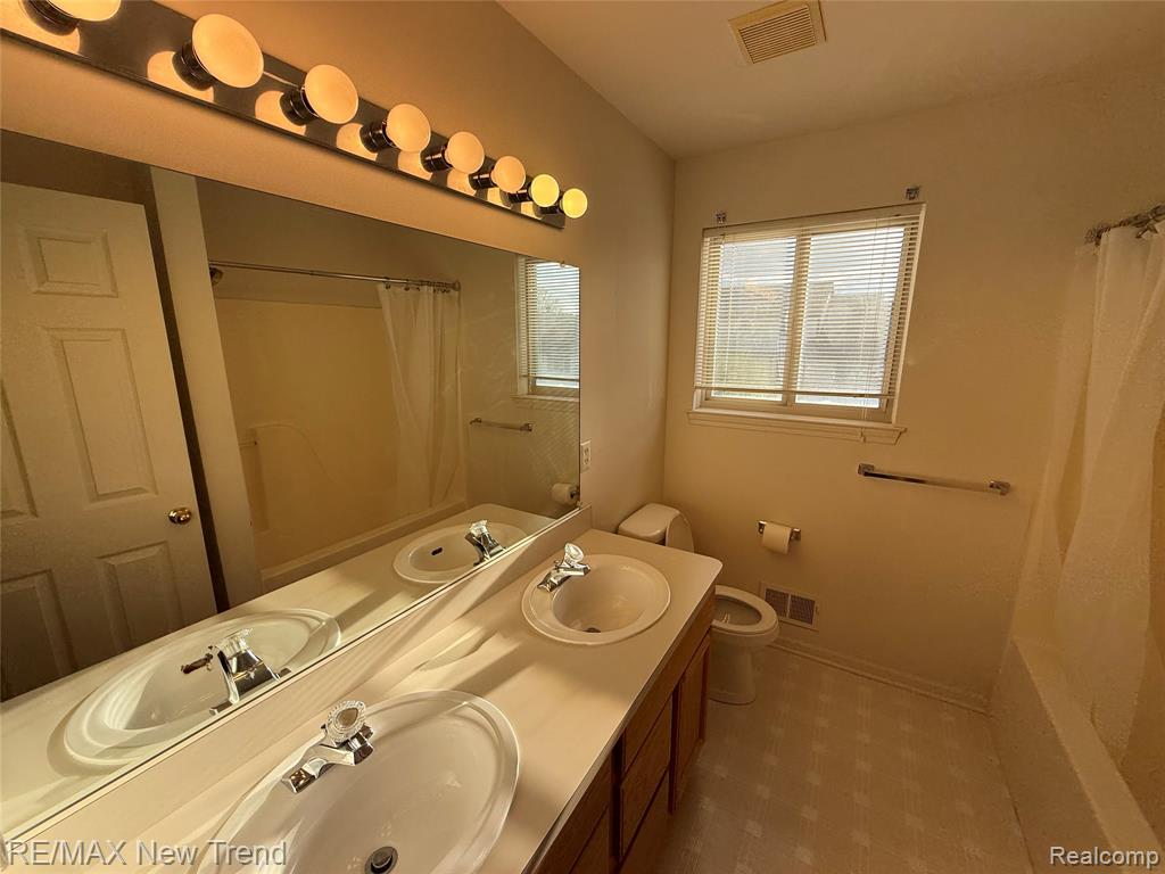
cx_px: 582
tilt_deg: -11.1
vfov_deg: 85.7
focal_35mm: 14
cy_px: 437
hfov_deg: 102.1
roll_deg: -0.4
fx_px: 471
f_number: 2.2
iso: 50
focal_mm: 2.22
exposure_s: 1/427
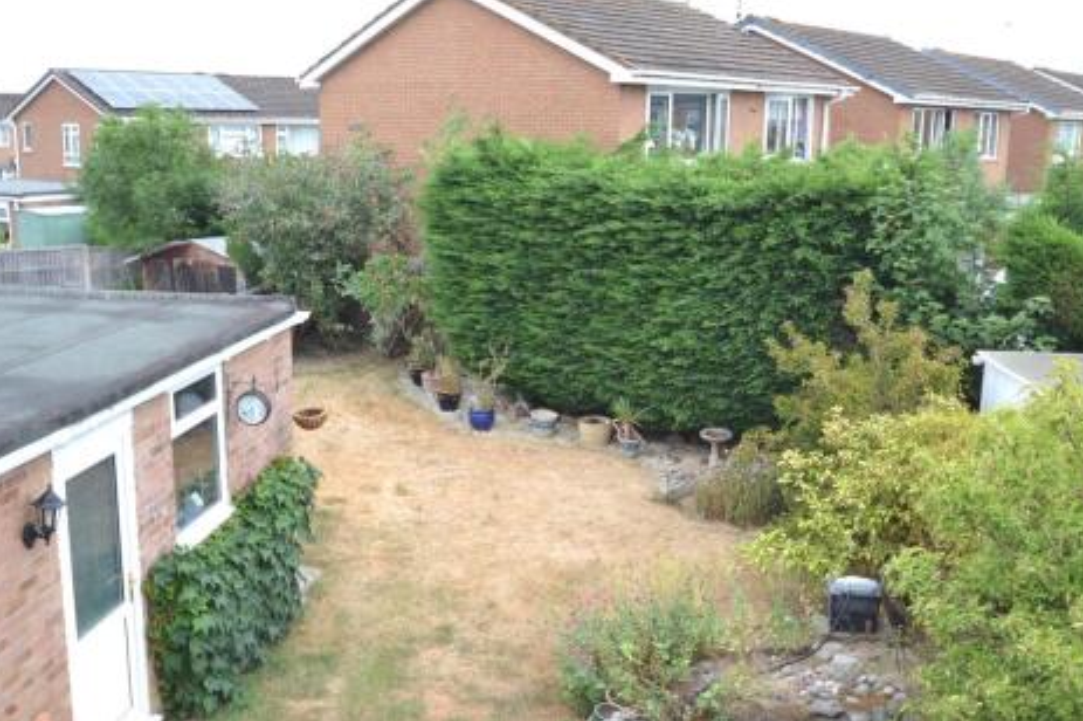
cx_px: 543
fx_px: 1112
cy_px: 352
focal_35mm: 37
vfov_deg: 35.9
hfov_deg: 51.9
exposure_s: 1/125
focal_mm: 24
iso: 125
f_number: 5.6
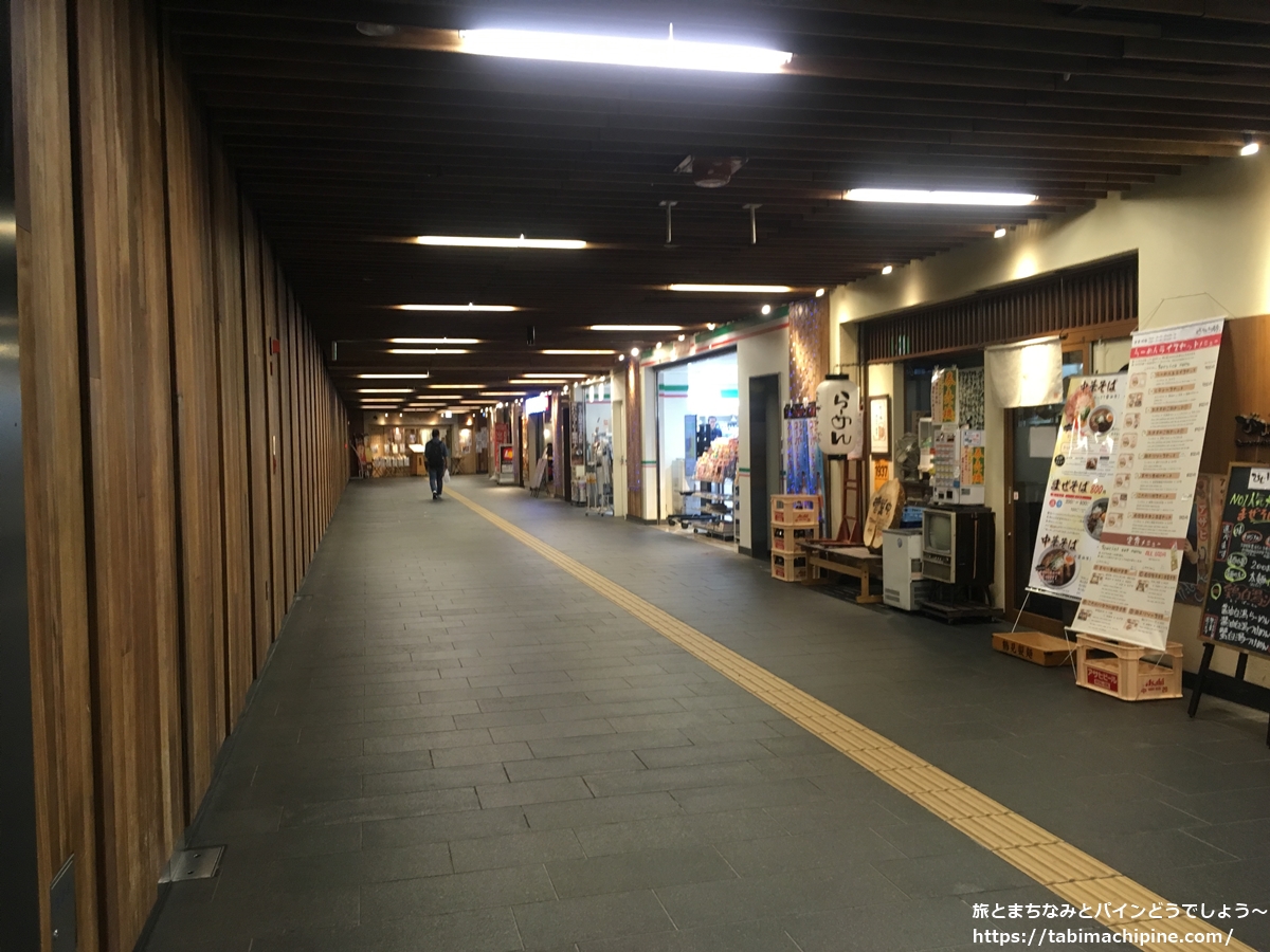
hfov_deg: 61.7
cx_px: 635
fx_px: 1064
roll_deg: +0.0
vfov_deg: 48.2
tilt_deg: -2.2
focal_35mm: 29
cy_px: 476
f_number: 2.2
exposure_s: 1/30
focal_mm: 4.15
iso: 100
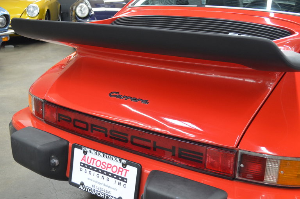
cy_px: 100
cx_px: 150
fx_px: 374
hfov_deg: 43.7
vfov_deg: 29.7
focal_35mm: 45
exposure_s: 1/30
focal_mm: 30
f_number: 4.5
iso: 900
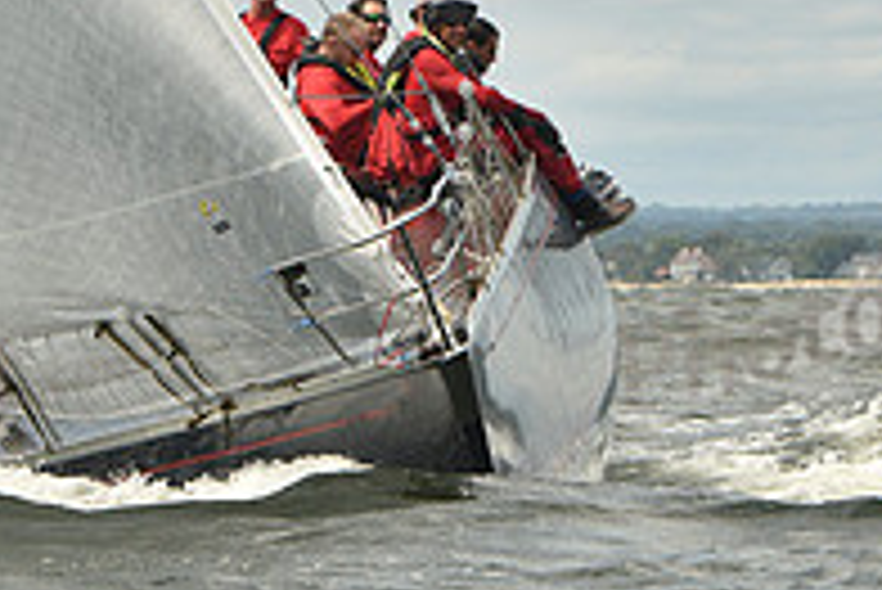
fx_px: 10493
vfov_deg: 3.2
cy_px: 128
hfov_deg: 4.8
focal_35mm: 428
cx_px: 382
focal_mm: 145
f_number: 10
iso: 250
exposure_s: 1/800
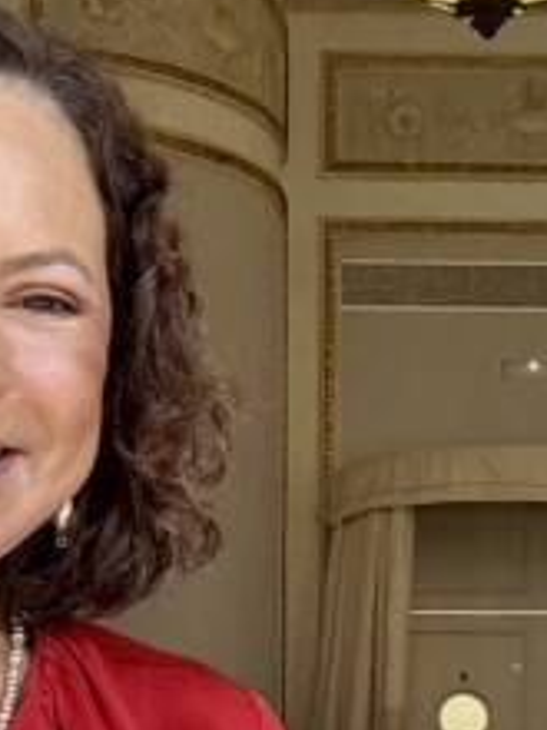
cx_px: 346
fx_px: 1981
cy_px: 750
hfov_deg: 15.7
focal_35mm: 94
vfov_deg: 20.1
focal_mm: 2.69
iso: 40
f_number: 1.9
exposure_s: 1/121
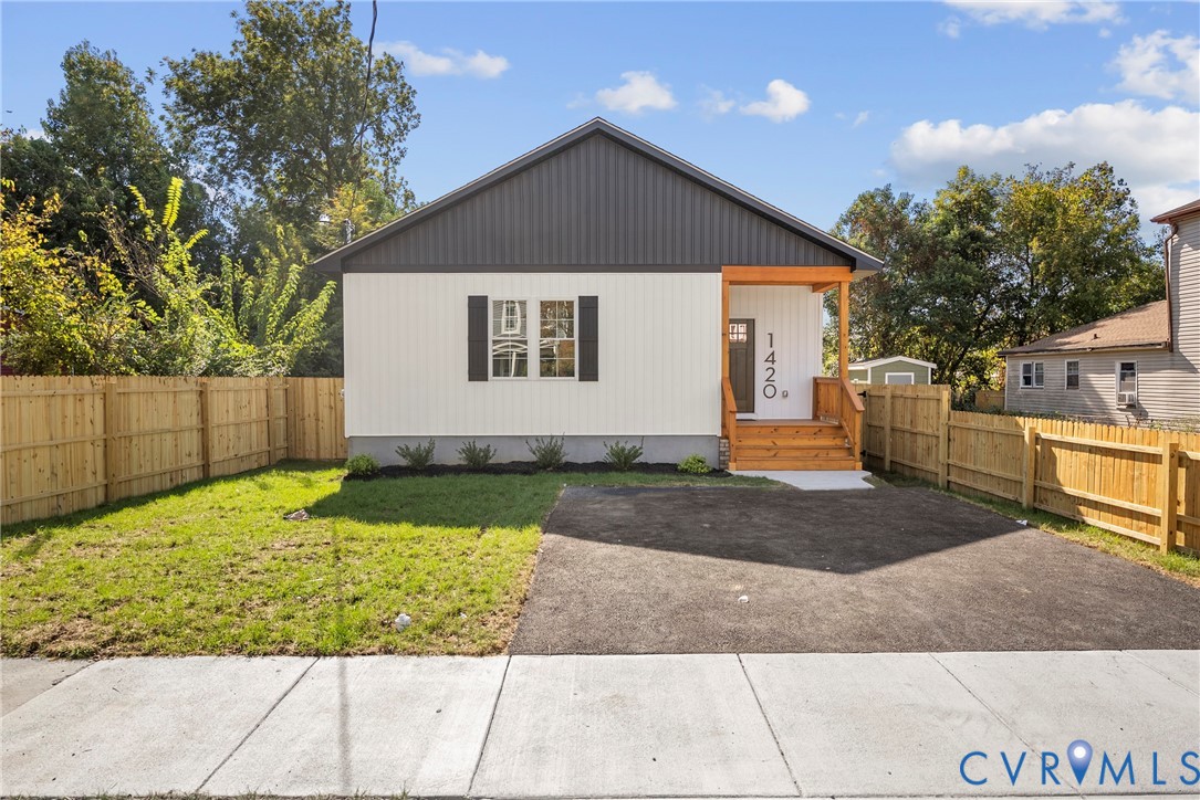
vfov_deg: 58.4
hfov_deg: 79.9
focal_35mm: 22
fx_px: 717
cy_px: 400
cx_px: 600
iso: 125
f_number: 4
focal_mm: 21.5
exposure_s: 1/320
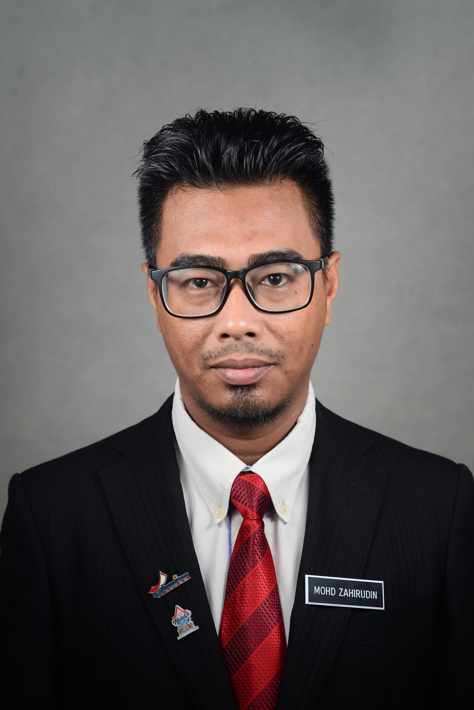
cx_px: 237
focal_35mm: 50
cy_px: 355
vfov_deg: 39.6
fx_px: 987
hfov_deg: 27.0
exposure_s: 1/200
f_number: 6.3
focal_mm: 50
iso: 250
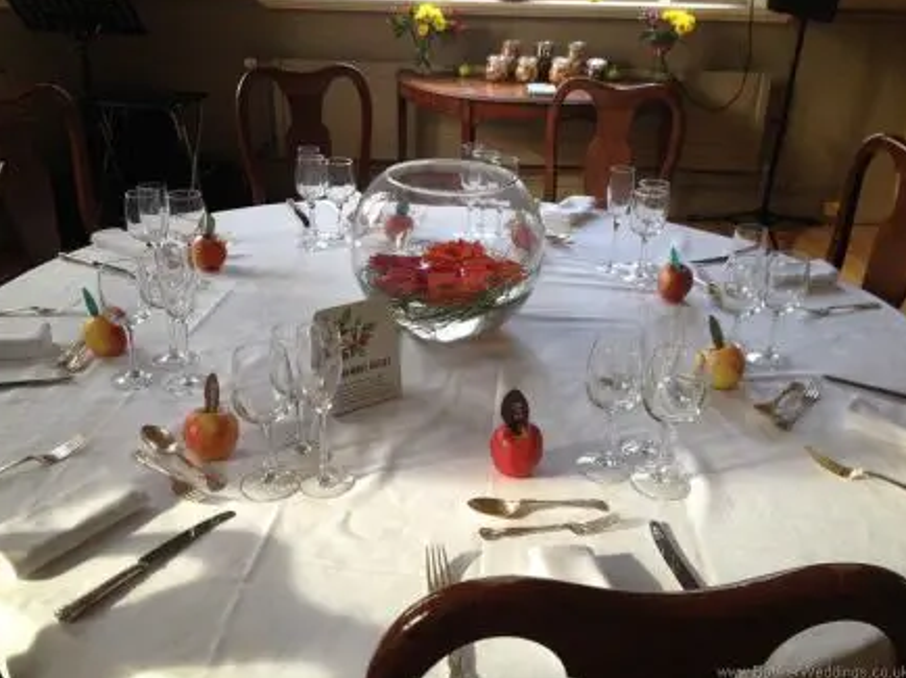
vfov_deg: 39.6
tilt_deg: -25.4
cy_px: 338
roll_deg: -1.7
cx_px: 451
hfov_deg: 51.4
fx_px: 942
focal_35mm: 36
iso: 50
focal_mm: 4.28
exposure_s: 1/24
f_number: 2.4
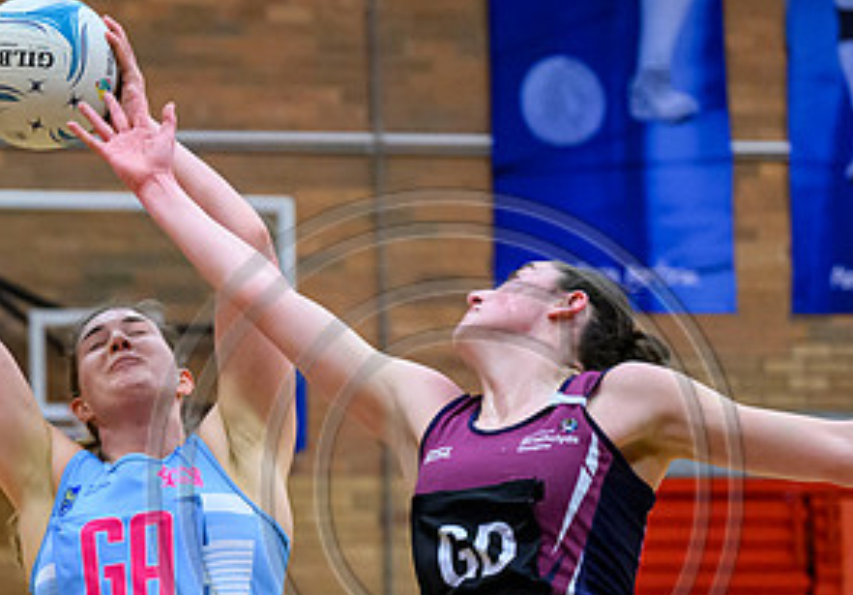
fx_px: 5167
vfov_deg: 6.6
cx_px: 17
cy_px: 667
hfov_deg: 9.4
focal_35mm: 215
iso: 5000
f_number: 2.8
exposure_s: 1/1000
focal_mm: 72
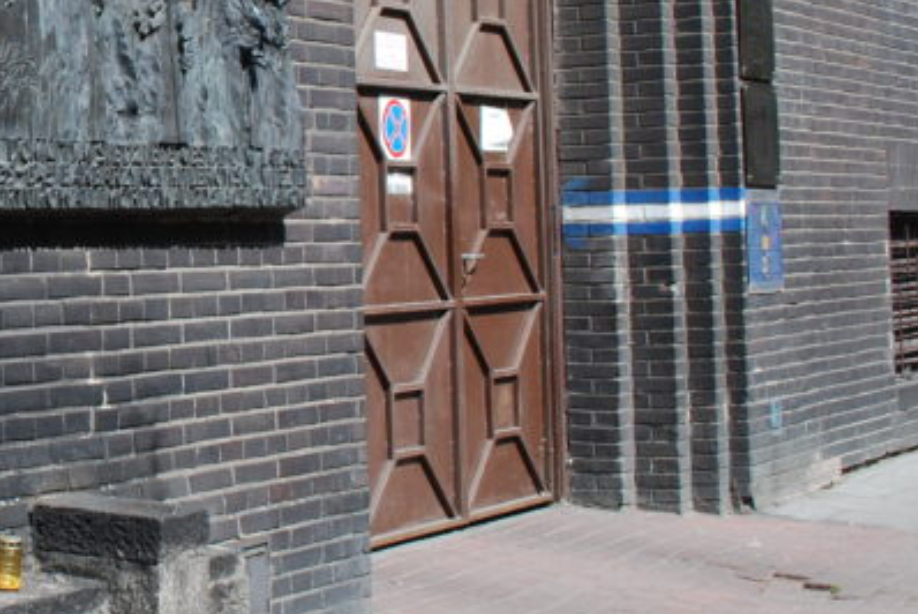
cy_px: 123
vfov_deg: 16.0
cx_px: -166
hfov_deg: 22.2
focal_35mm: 85
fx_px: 2169
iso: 200
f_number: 10
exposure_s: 1/160
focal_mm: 22
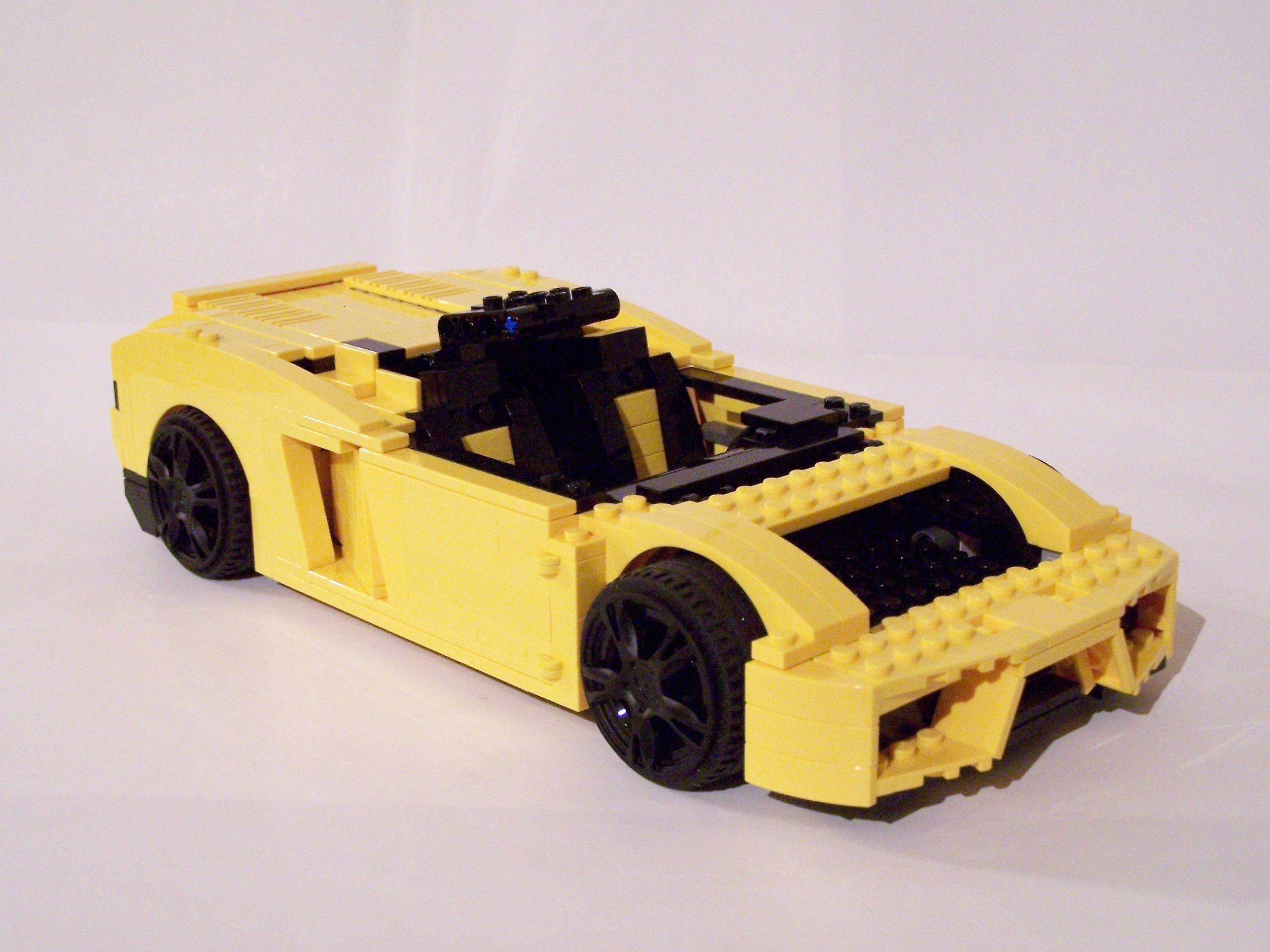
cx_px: 635
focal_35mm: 56
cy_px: 476
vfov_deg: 26.1
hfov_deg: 34.3
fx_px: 2055
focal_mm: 9.3
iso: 400
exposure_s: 1/8
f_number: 3.1
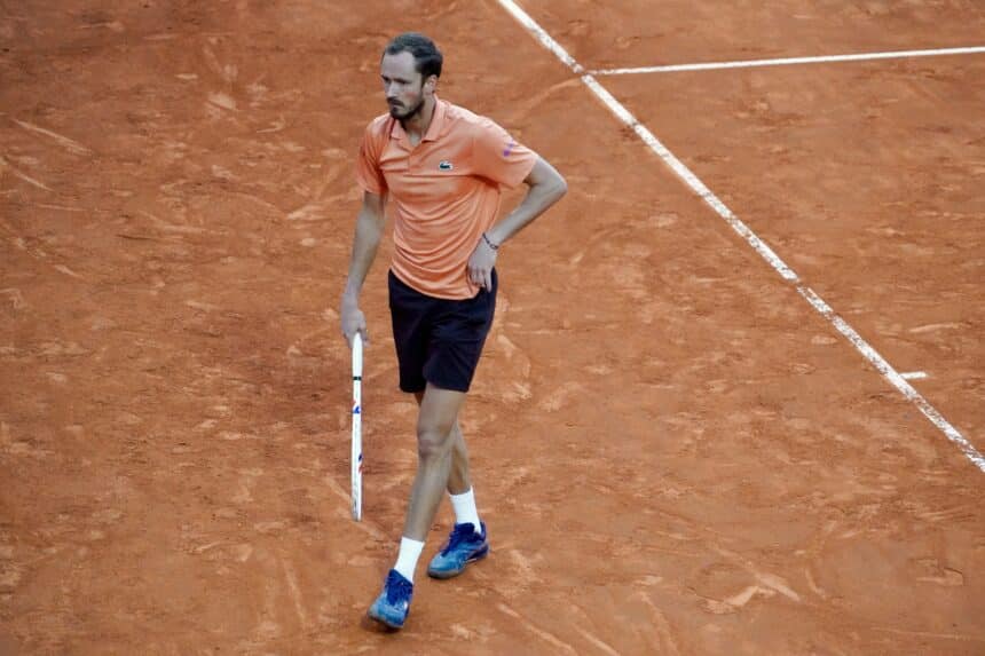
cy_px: 328
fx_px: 4951
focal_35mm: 181
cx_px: 492
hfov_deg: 11.4
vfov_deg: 7.6
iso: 10000
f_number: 6.3
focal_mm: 181
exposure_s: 1/2000
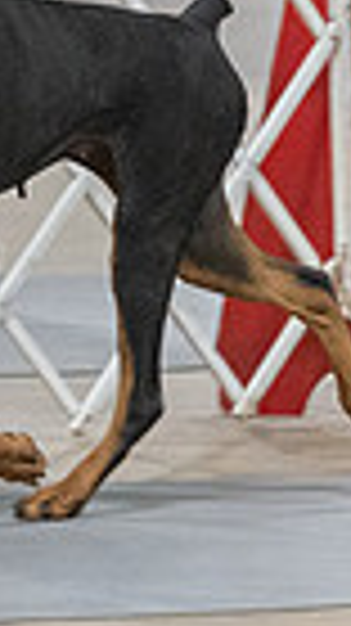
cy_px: -61
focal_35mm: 759
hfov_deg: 1.6
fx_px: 12581
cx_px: 4
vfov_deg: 2.8
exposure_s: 1/320
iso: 6400
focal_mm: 174
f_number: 2.8
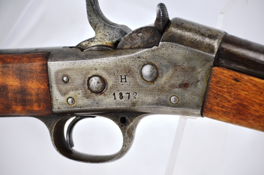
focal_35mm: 202
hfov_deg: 10.2
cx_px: 132
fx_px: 1482
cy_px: 88
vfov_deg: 6.8
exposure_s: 1/250
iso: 800
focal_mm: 135
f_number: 5.6
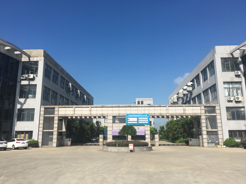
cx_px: 123
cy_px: 92
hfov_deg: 61.7
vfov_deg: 48.2
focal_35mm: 29
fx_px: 206
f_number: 2.2
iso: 25
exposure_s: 1/2079
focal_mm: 4.15
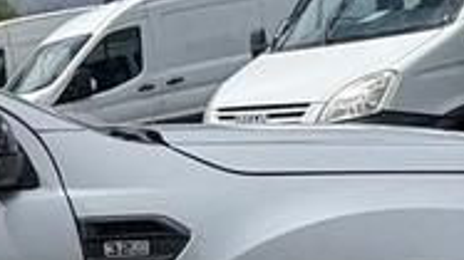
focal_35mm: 73
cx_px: -310
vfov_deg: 16.4
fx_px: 898
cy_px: 196
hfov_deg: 21.7
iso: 40
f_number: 2.2
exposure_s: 1/3106
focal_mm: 2.22
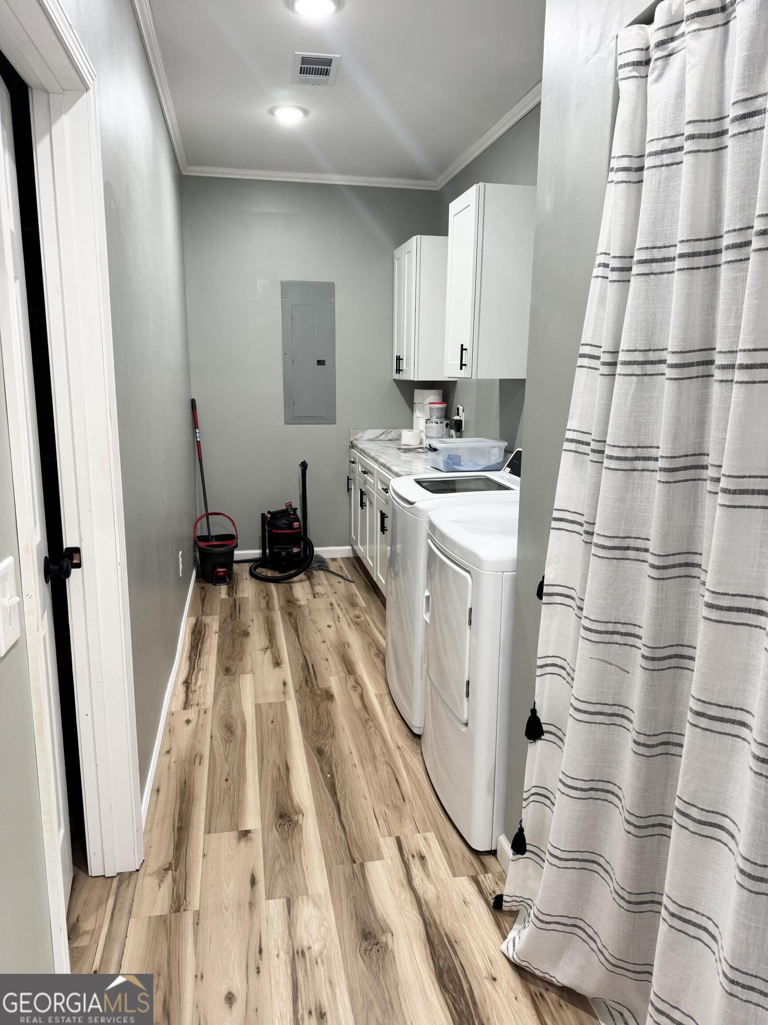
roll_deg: +0.0
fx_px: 710
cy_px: 512
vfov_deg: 71.6
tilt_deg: -11.4
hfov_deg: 56.8
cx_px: 384
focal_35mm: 24
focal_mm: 6.76
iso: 125
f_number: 1.78
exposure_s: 1/60
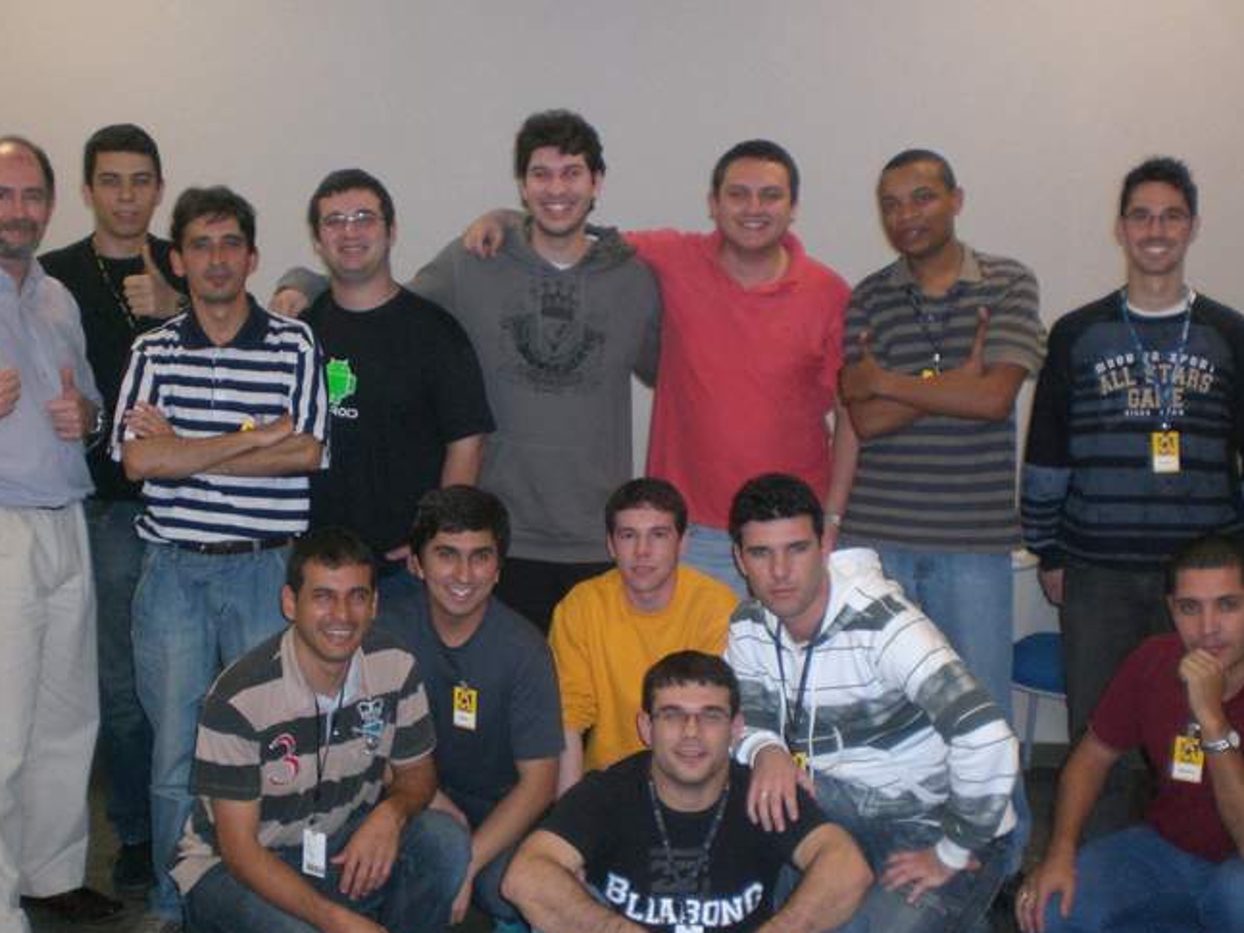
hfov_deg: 40.4
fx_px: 1689
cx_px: 575
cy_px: 546
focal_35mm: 47
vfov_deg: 30.8
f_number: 3.1
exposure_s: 1/60
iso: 200
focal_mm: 6.3
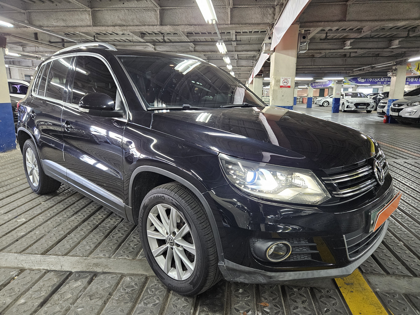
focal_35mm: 23
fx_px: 279
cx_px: 210
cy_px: 158
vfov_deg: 58.9
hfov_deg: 73.9
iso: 800
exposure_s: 1/60
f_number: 1.8
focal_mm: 5.4
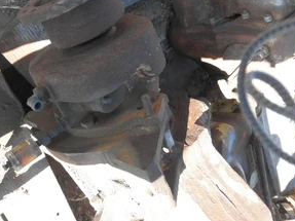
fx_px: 332
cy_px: 78
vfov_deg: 36.5
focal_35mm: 39
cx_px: 104
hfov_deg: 47.3
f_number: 3
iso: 64
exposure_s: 1/100
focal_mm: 5
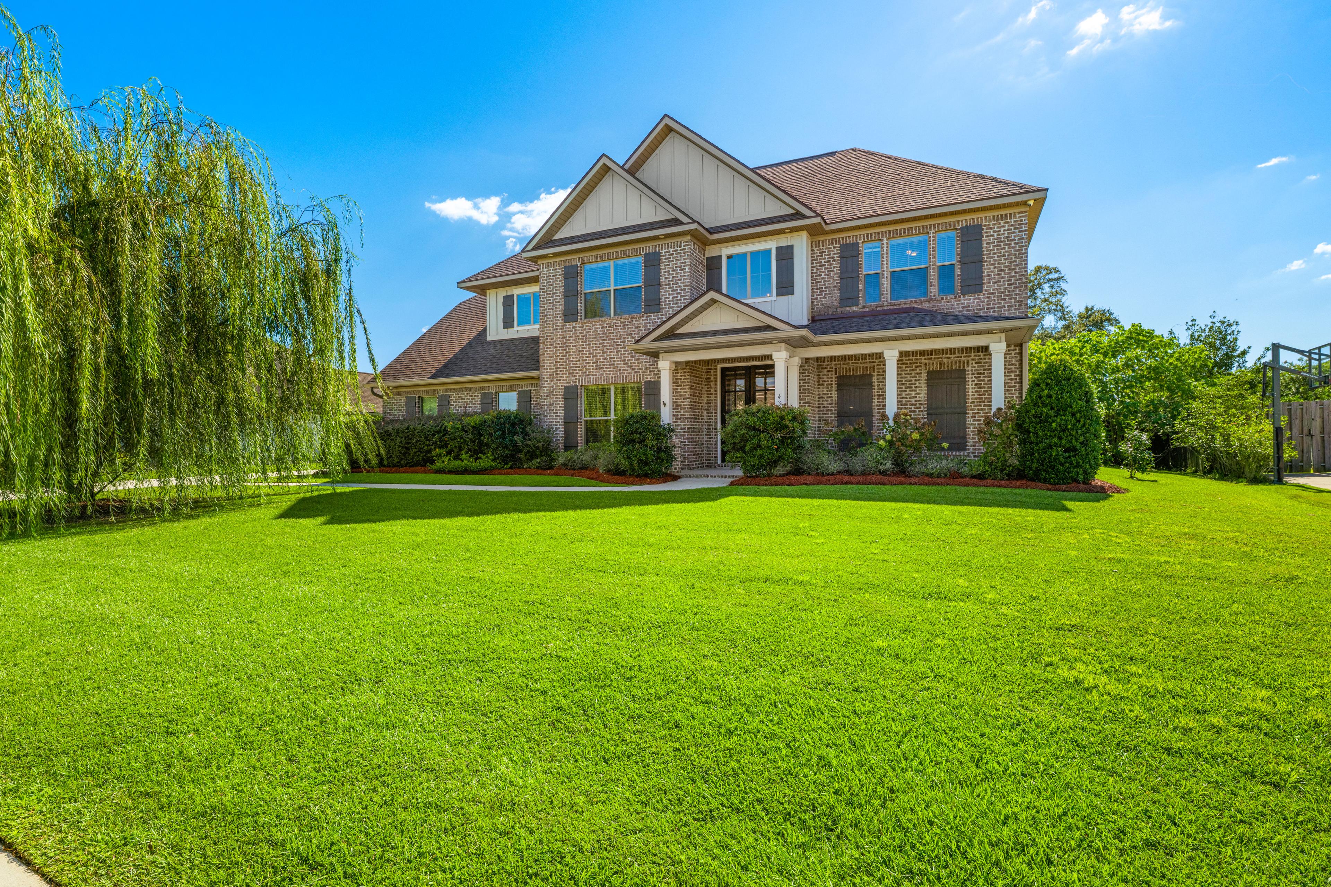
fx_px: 610
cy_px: 444
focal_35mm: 16
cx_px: 666
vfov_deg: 72.1
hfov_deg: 95.0
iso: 400
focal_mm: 16.5
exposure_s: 1/250
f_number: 11
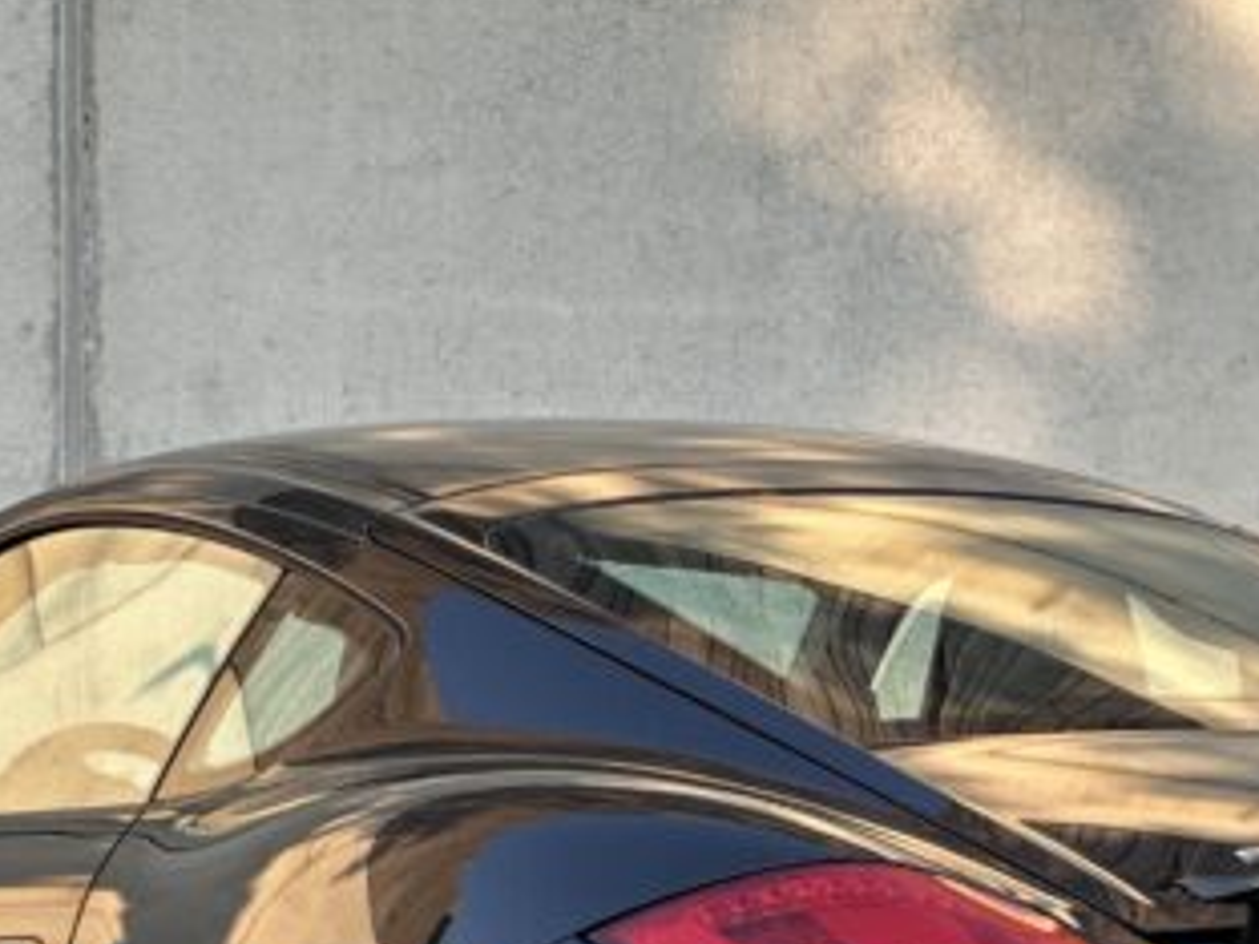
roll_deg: -0.2
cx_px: 698
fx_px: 9202
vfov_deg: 5.9
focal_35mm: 253
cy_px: 811
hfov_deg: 7.8
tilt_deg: +1.8
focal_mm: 9
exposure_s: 1/121
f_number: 2.8
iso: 50
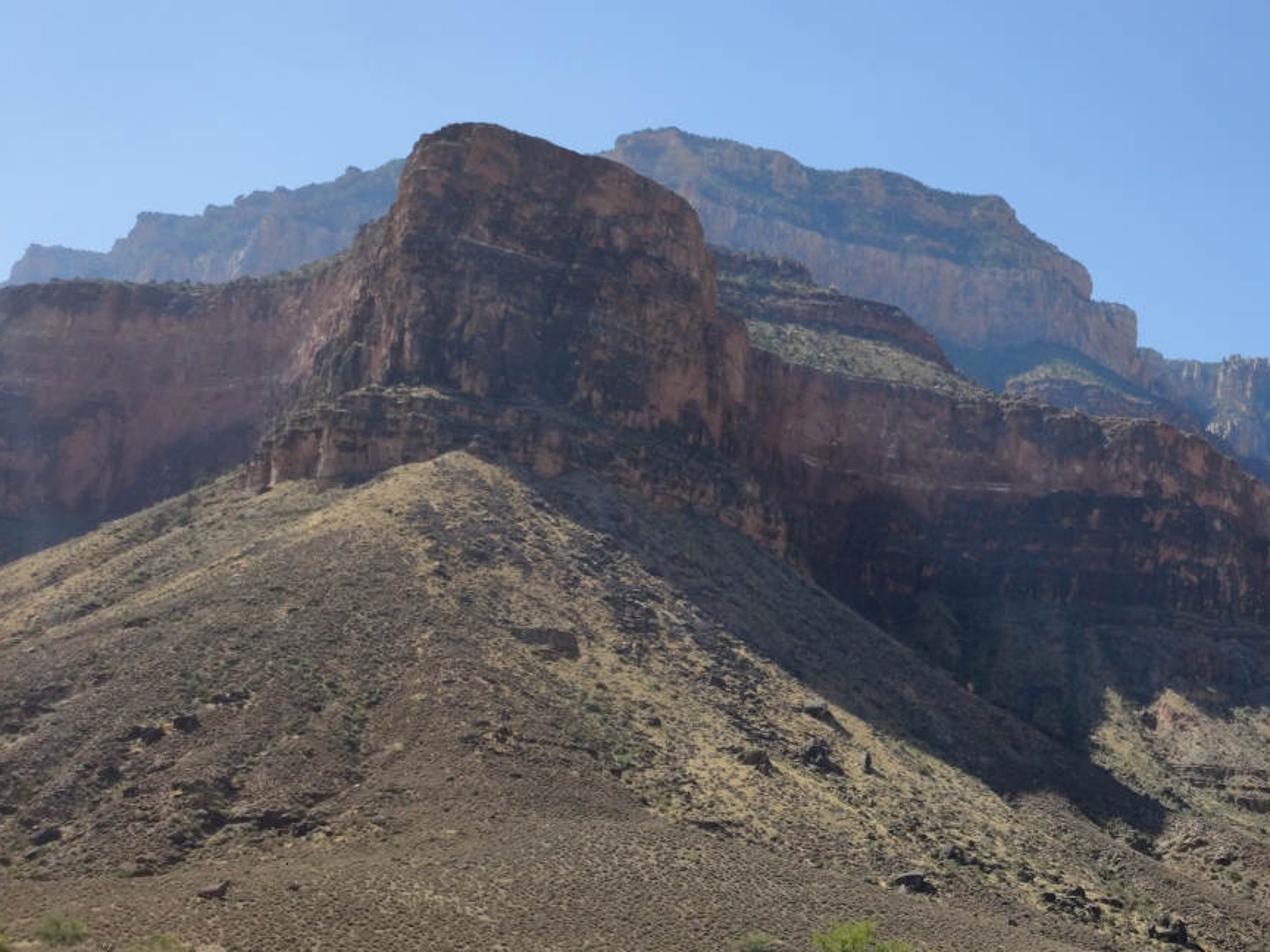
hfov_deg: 35.6
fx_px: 1834
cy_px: 458
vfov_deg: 29.1
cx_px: 1170
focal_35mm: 50
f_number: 1.75
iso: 112
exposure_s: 1/1766
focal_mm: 4.75
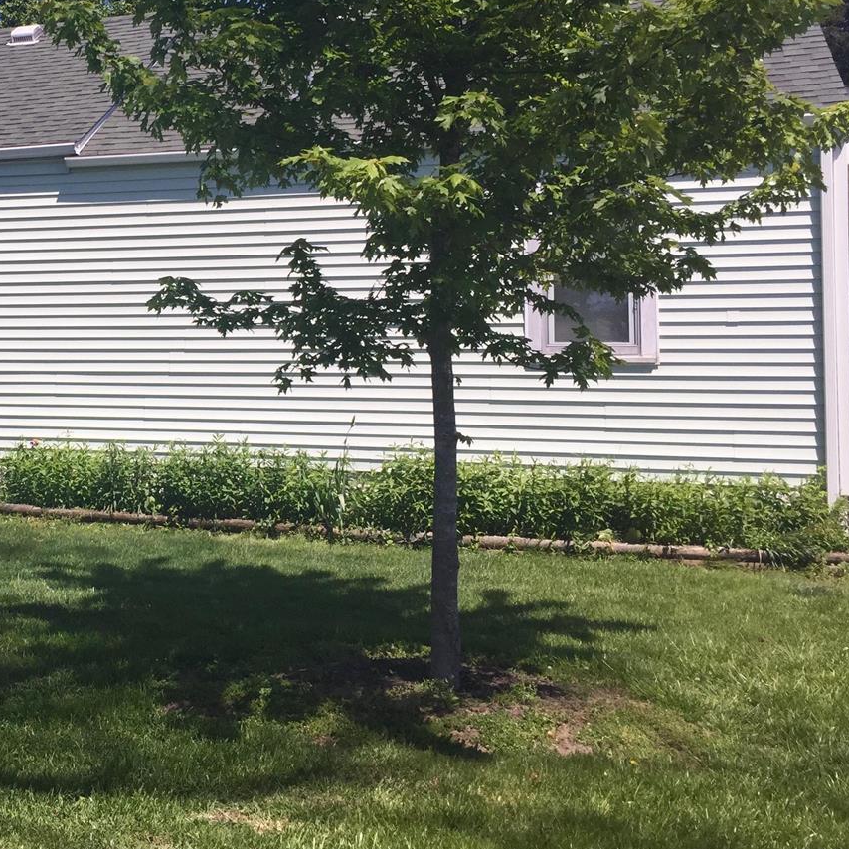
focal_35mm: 48
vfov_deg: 35.2
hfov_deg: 33.4
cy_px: 315
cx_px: 74
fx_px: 1332
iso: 40
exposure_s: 1/3049
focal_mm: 4.15
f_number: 2.2
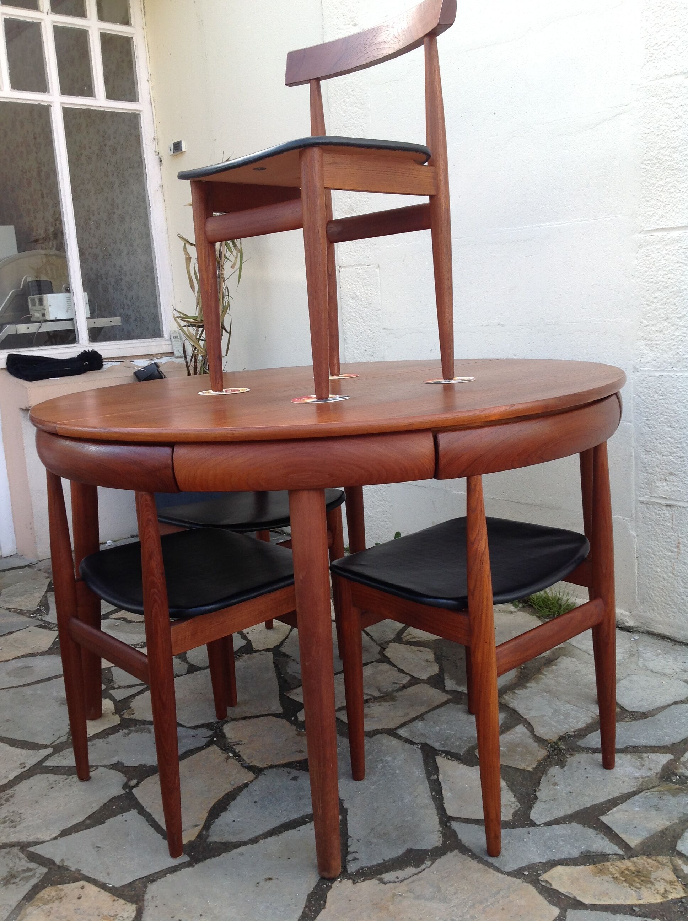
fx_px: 930
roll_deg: +3.5
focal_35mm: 35
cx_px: 344
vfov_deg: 52.7
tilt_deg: -9.9
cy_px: 460
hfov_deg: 40.6
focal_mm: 4.28
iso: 50
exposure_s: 1/173
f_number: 2.4
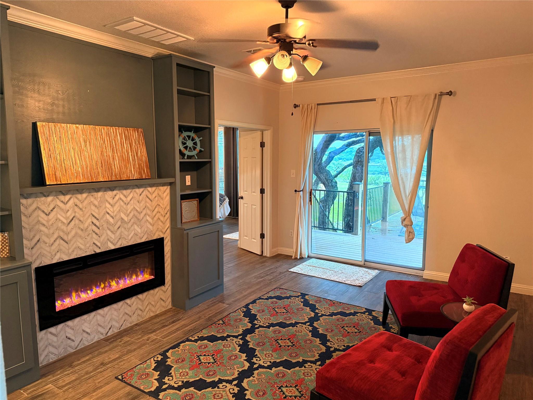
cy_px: 200
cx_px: 266
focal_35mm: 24
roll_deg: +0.1
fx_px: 370
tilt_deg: -5.8
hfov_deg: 71.6
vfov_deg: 56.8
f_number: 1.78
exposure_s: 1/60
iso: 640
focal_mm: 6.76
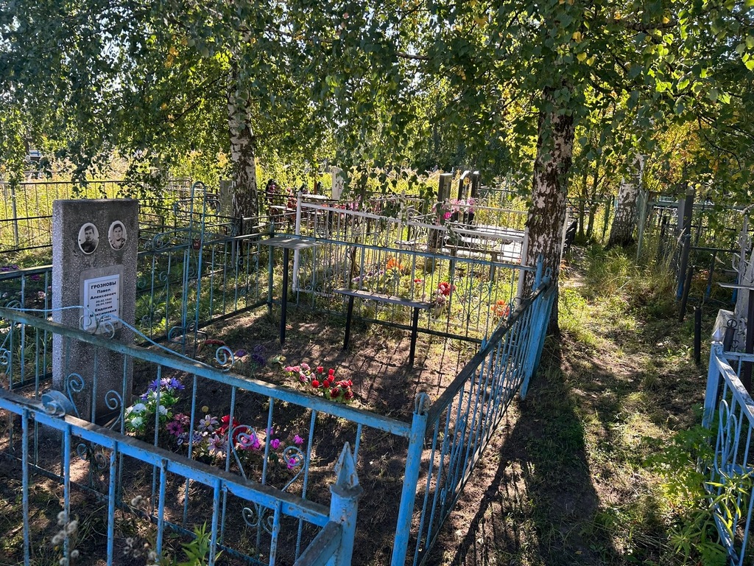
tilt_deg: -12.9
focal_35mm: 26
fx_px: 566
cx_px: 377
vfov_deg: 53.1
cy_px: 283
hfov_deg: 67.3
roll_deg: -2.3
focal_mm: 5.7
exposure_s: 1/473
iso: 50
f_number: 1.5
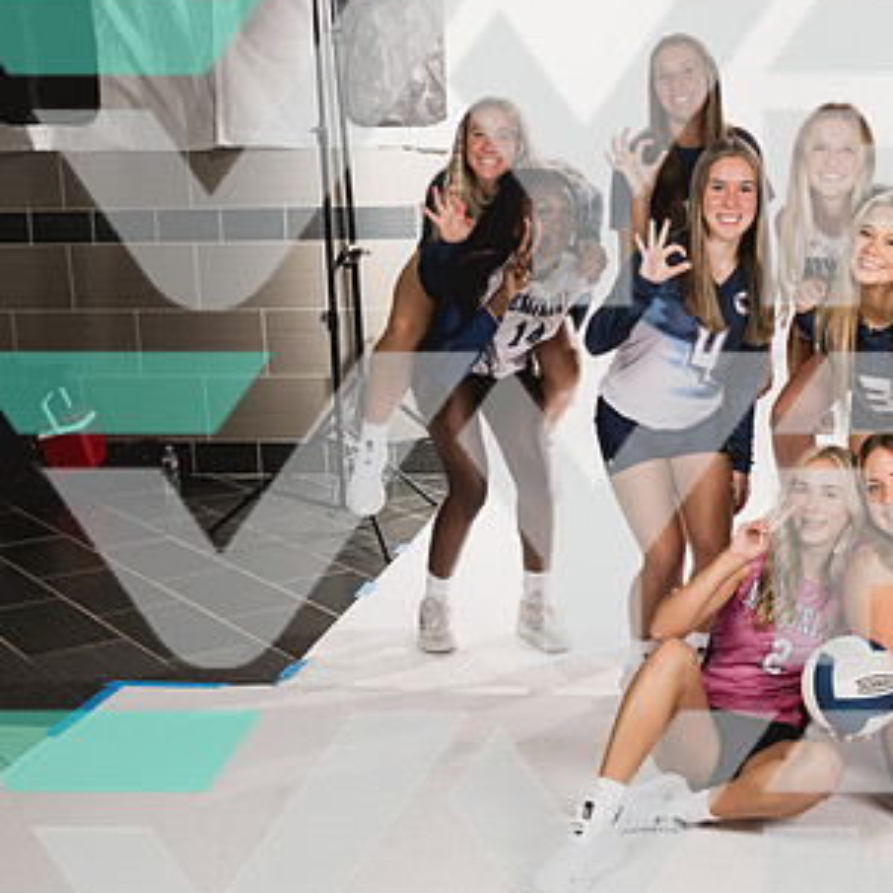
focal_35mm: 58
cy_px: 508
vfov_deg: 29.5
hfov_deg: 29.0
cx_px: 703
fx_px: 1693
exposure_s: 1/400
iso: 400
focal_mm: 32
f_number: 7.1
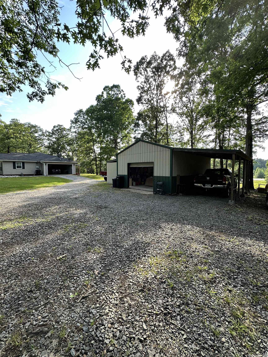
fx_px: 145
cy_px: 178
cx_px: 134
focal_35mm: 14
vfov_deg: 102.1
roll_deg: +0.2
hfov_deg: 85.7
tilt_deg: -3.2
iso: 40
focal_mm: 2.22
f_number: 2.2
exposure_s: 1/346
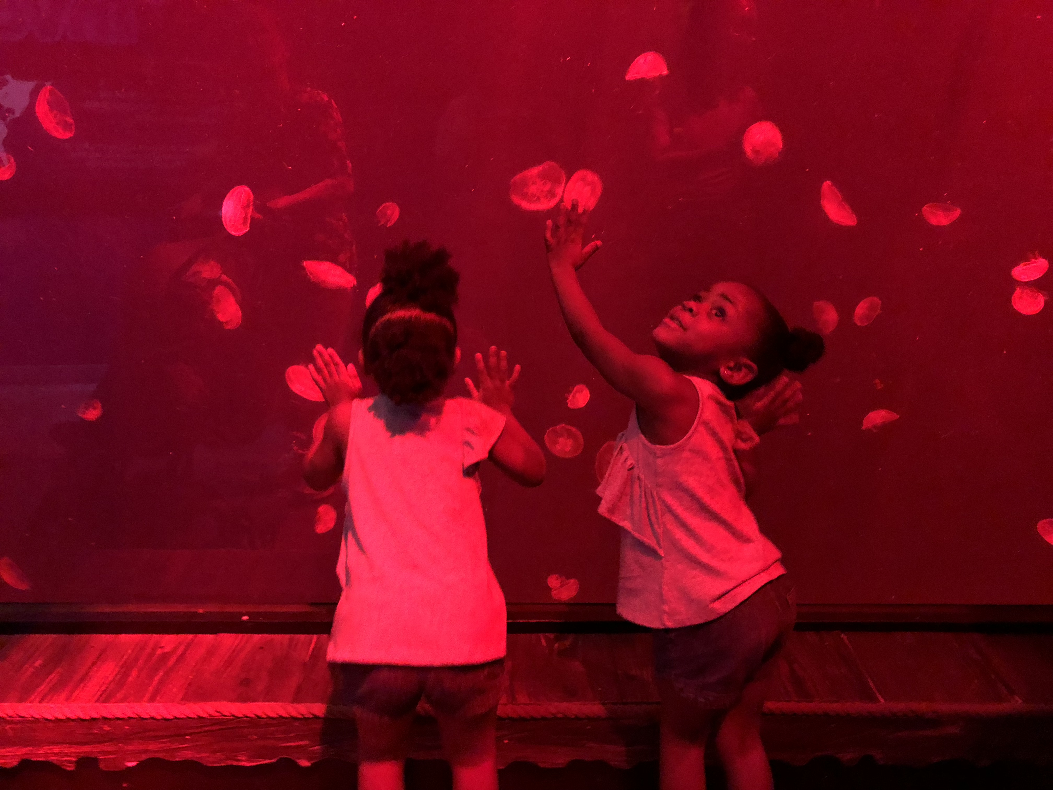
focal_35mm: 28
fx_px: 852
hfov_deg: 63.4
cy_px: 395
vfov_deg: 49.7
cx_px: 526
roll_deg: -1.9
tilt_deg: -18.5
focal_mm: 3.99
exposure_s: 1/4
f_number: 1.8
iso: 250
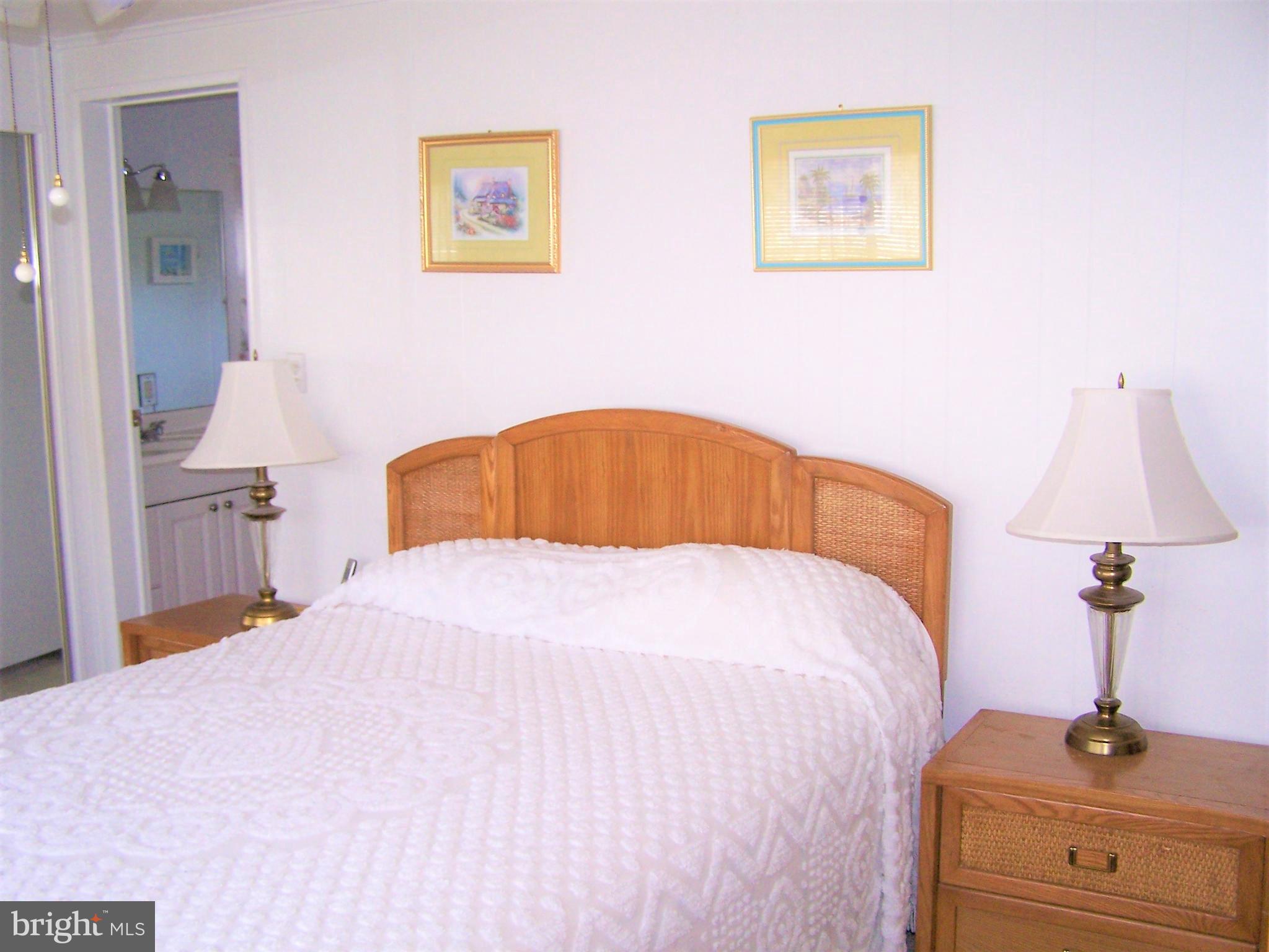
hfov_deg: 49.0
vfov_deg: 37.7
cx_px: 634
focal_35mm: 38
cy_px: 476
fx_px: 1393
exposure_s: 1/60
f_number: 2.8
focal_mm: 6.3
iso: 140
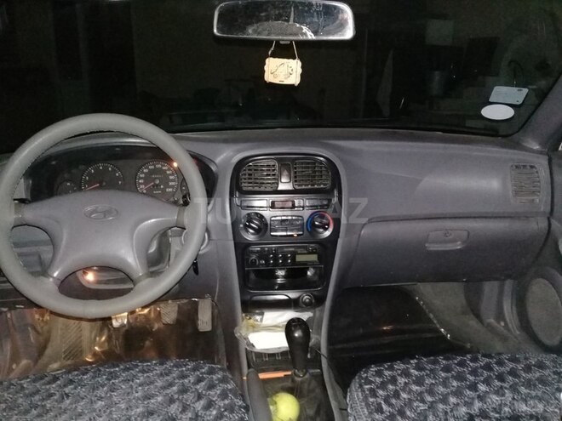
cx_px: 281
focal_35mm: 31
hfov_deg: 58.4
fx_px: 503
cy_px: 210
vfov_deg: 45.4
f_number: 2.2
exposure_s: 1/15
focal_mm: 3.3
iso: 640
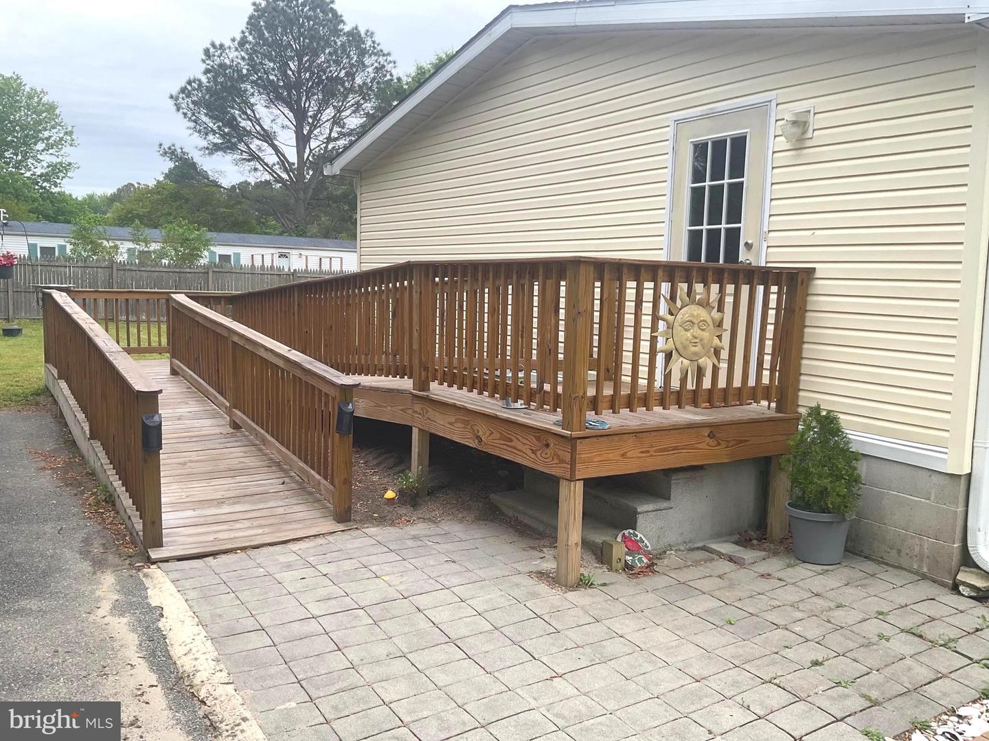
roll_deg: -1.1
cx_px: 494
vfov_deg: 48.2
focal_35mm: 29
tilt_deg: -7.2
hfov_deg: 61.7
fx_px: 829
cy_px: 370
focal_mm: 3
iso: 16
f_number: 1.8
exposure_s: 1/324
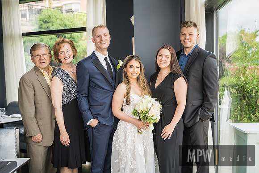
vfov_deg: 26.5
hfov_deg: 38.9
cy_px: 86
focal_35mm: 51
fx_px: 367
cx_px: 130
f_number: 2.8
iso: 100
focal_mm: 51
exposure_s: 1/100
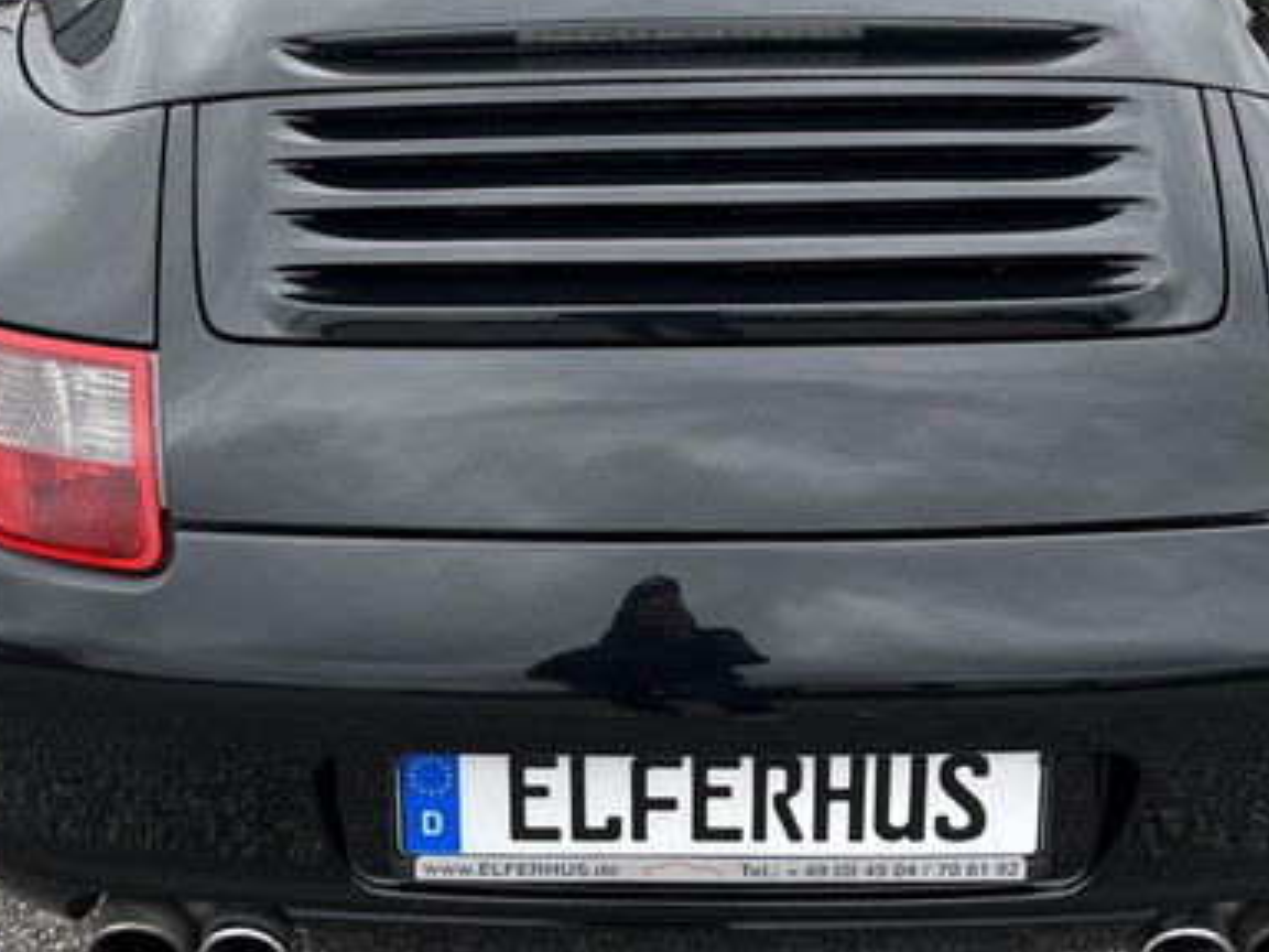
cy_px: 294
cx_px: 532
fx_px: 1906
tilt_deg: -22.5
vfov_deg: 27.8
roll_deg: +2.9
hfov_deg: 36.7
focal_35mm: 52
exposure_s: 1/173
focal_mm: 5.1
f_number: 1.6
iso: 40
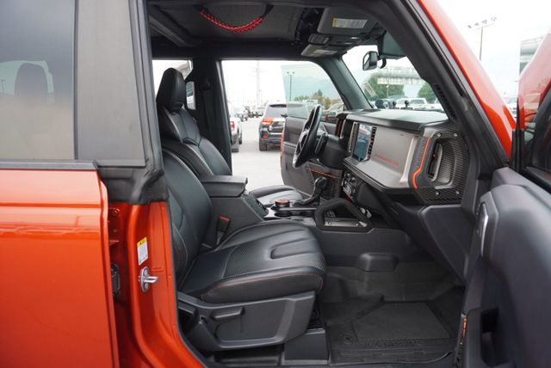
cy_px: 184
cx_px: 276
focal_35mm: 24
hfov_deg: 73.7
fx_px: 368
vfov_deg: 53.2
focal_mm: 16
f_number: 4.5
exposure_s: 1/80
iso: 100
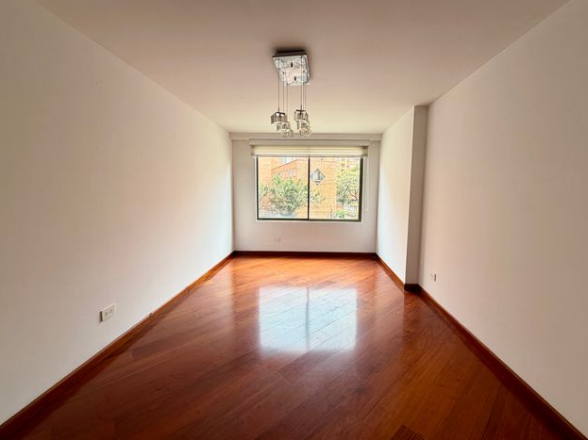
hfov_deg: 98.0
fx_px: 255
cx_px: 313
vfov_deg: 81.7
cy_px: 216
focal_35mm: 15
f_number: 2.2
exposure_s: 1/121
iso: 80
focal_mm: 2.22
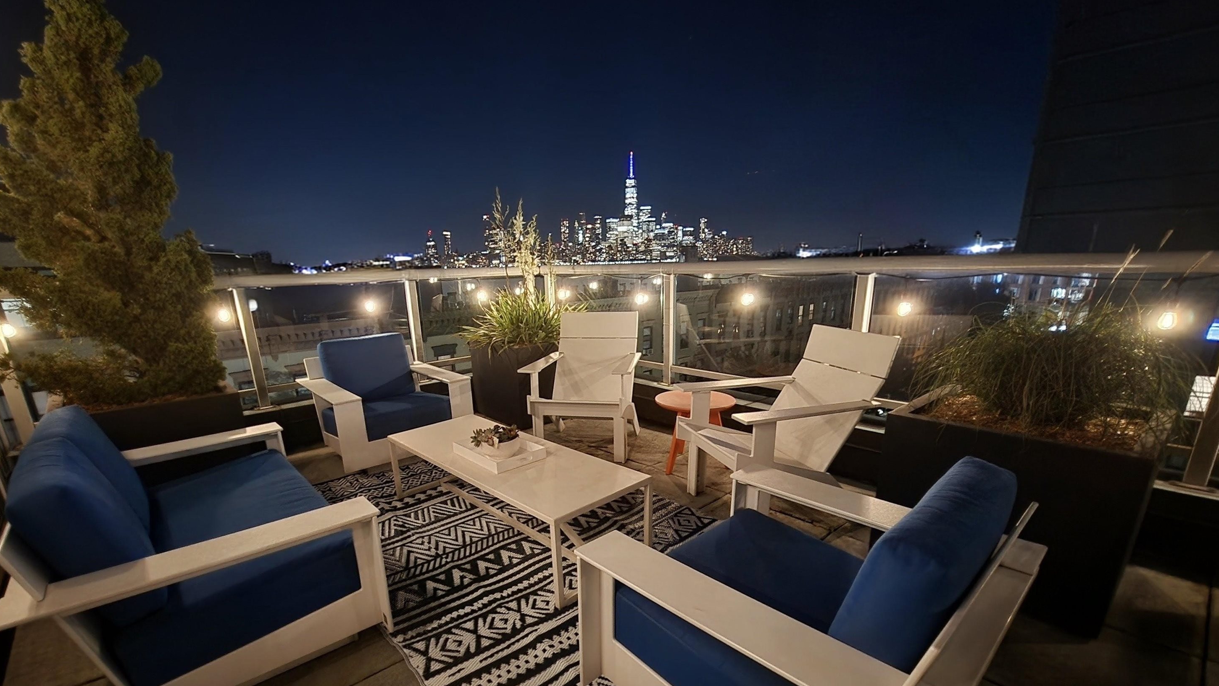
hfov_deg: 102.9
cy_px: 424
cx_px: 580
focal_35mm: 15
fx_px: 485
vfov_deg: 69.5
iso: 400
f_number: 2.2
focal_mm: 2.2
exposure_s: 1/4
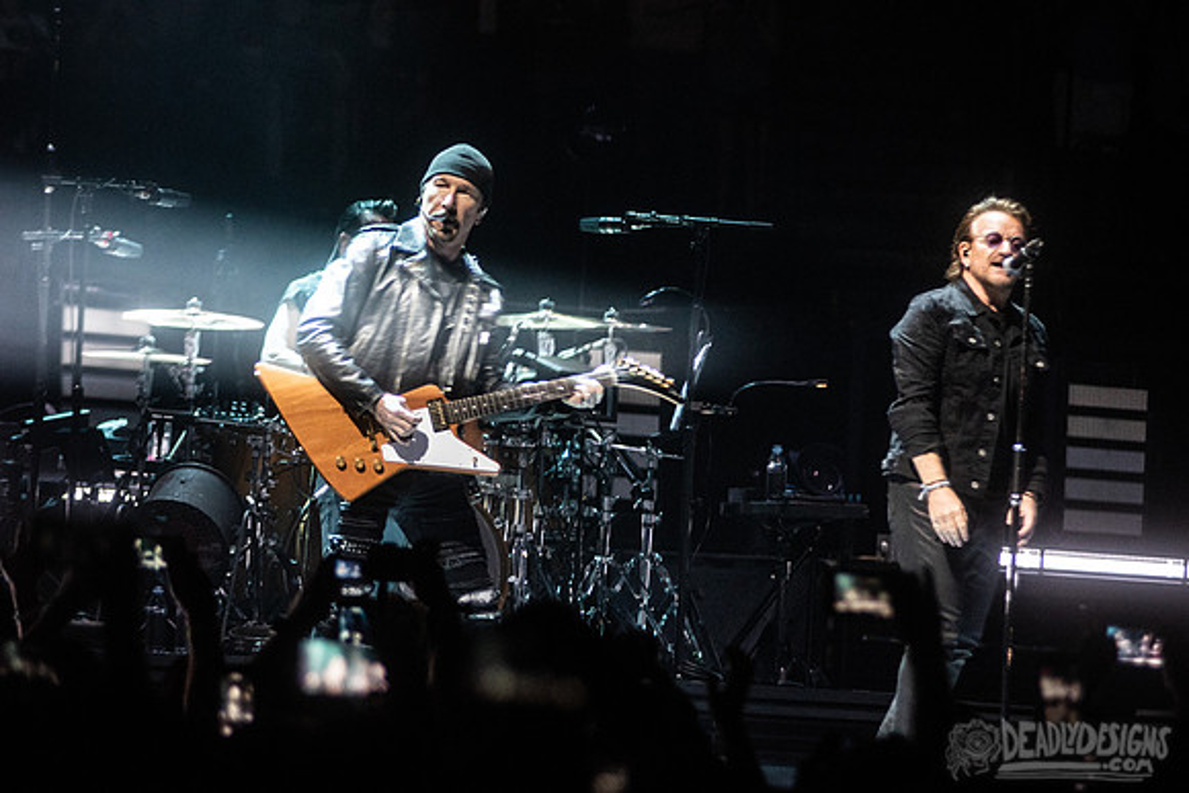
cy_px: 353
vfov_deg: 6.4
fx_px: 7083
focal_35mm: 214
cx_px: 332
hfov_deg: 9.6
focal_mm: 145
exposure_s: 1/400
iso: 2000
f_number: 2.8
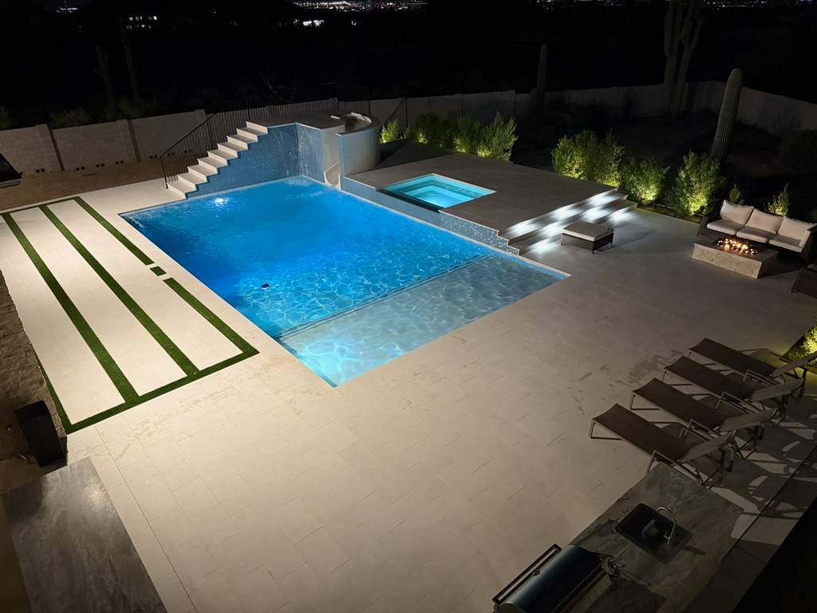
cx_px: 408
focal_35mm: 24
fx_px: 566
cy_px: 306
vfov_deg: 56.8
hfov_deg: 71.6
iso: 640
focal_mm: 6.76
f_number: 1.78
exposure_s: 1/60
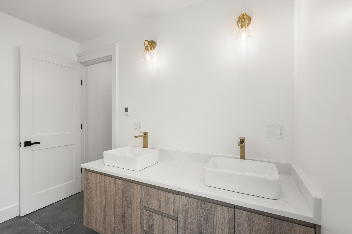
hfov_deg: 96.7
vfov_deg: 73.7
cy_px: 117
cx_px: 176
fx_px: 156
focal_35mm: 16
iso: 400
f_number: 9
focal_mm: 16
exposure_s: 1/13
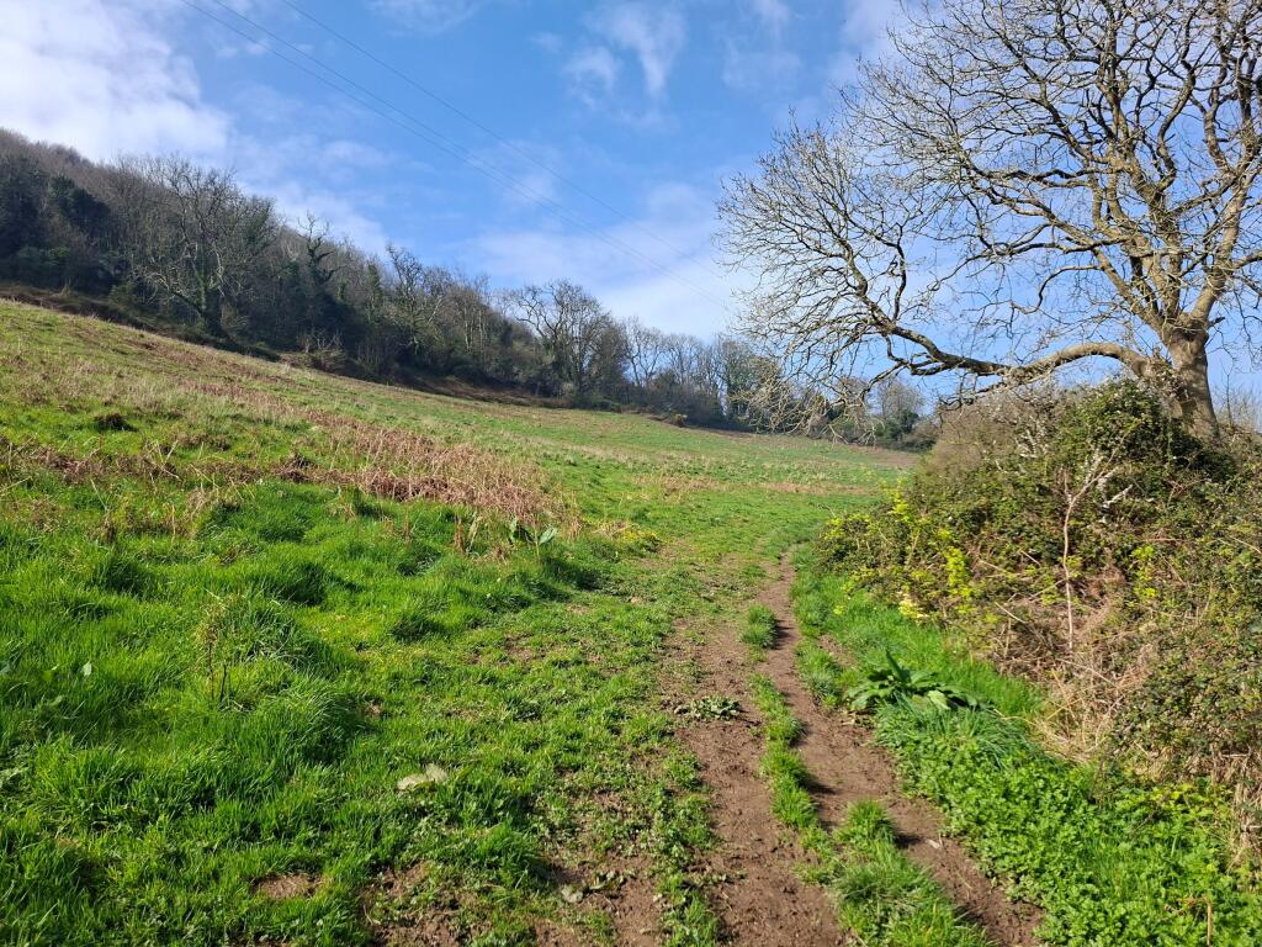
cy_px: 474
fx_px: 839
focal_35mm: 23
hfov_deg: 73.9
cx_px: 631
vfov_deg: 58.9
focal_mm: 5.54
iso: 50
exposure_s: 1/1302
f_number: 1.8
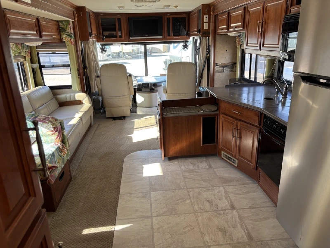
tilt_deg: -16.1
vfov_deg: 53.1
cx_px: 165
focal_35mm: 26
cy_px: 124
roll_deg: +1.4
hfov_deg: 67.3
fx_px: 248
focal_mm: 5.96
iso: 80
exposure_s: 1/121
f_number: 1.6
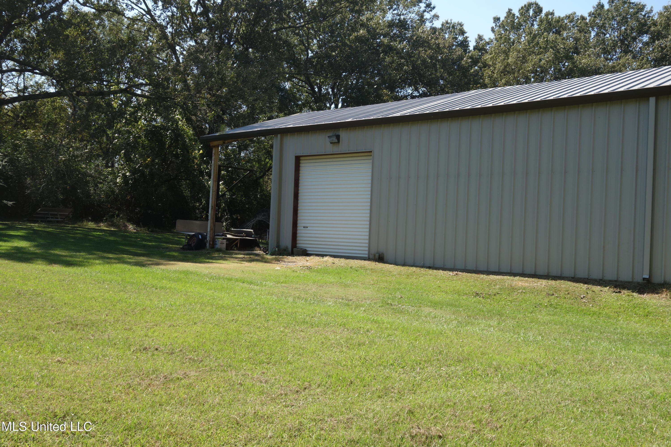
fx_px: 671
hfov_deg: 53.1
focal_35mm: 36
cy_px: 224
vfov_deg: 36.9
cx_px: 336
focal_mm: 13.25
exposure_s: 1/250
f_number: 5.6
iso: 125
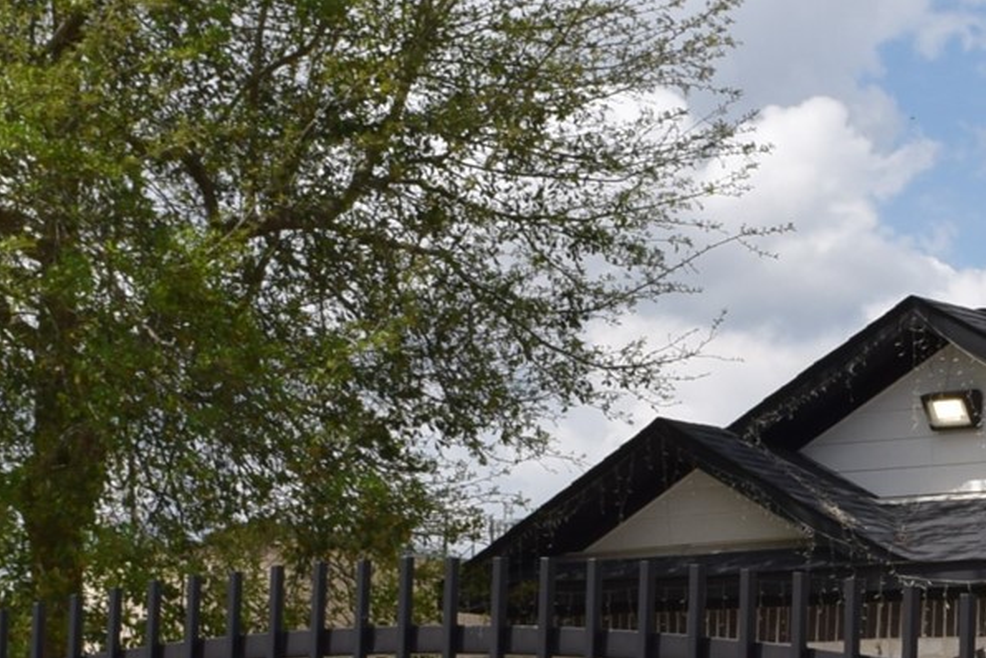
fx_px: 3288
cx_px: 993
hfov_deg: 16.7
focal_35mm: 120
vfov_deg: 11.3
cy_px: 694
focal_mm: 22
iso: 100
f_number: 11
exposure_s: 1/200
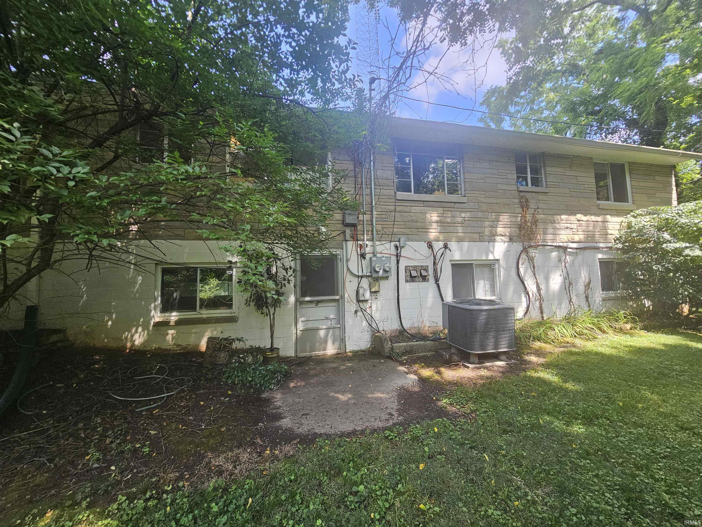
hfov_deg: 106.2
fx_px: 264
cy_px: 264
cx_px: 351
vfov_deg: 89.9
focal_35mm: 13
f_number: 2.2
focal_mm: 2.2
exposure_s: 1/246
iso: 64
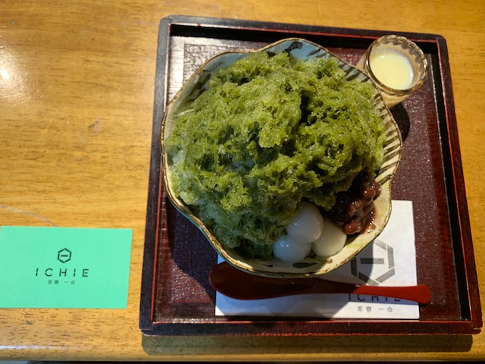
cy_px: 182
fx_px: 364
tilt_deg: -76.0
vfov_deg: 53.1
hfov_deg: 67.3
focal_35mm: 26
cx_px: 242
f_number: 1.8
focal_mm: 4.25
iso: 80
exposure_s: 1/60
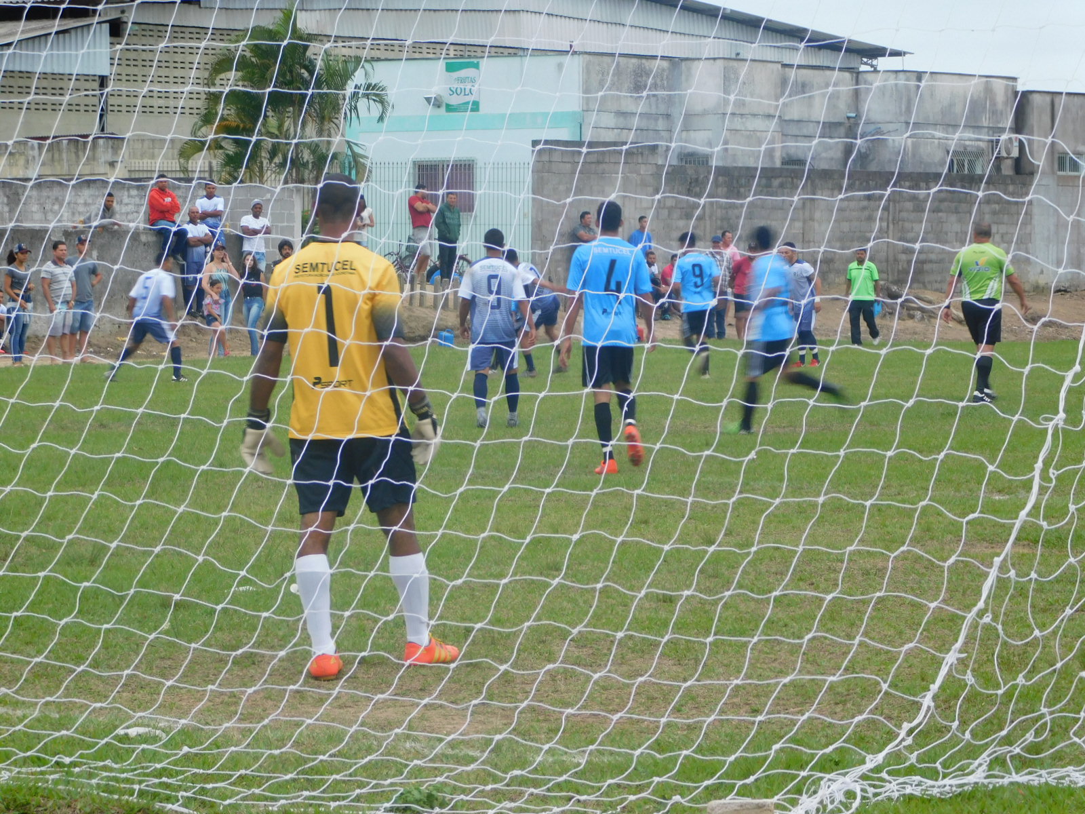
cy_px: 407
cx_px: 542
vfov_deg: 10.0
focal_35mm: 148
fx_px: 4639
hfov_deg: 13.3
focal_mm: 26.3
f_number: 5.1
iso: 140
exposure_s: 1/30
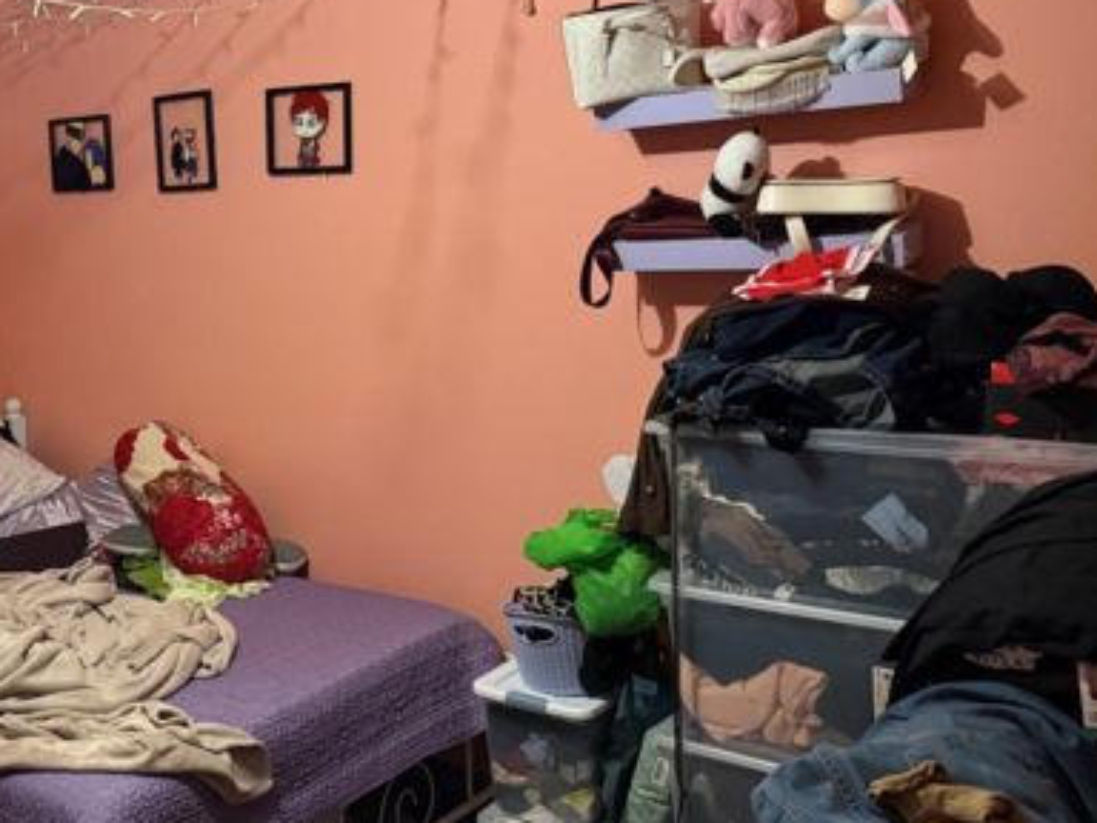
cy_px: 326
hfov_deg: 44.9
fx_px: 1268
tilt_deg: -3.9
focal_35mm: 40
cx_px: 246
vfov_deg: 35.8
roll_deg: +3.7
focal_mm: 6.76
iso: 800
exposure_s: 1/40
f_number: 1.78
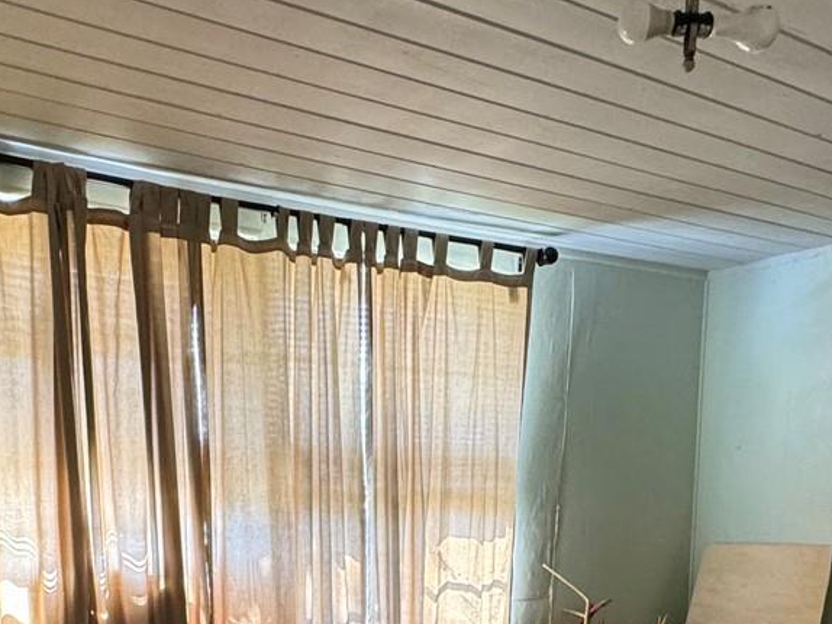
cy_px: 631
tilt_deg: -9.2
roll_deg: -1.3
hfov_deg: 47.8
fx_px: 938
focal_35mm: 39
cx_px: 412
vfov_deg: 33.5
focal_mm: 2.22
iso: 320
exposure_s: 1/74
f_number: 2.2
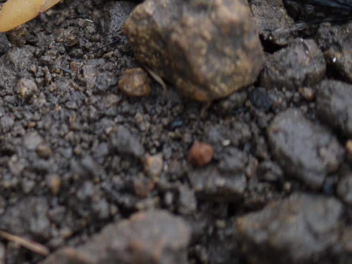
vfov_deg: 4.9
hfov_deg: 6.4
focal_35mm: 304
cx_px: -205
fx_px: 3090
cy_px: -30
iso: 100
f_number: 2.8
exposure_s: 1/200
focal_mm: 45
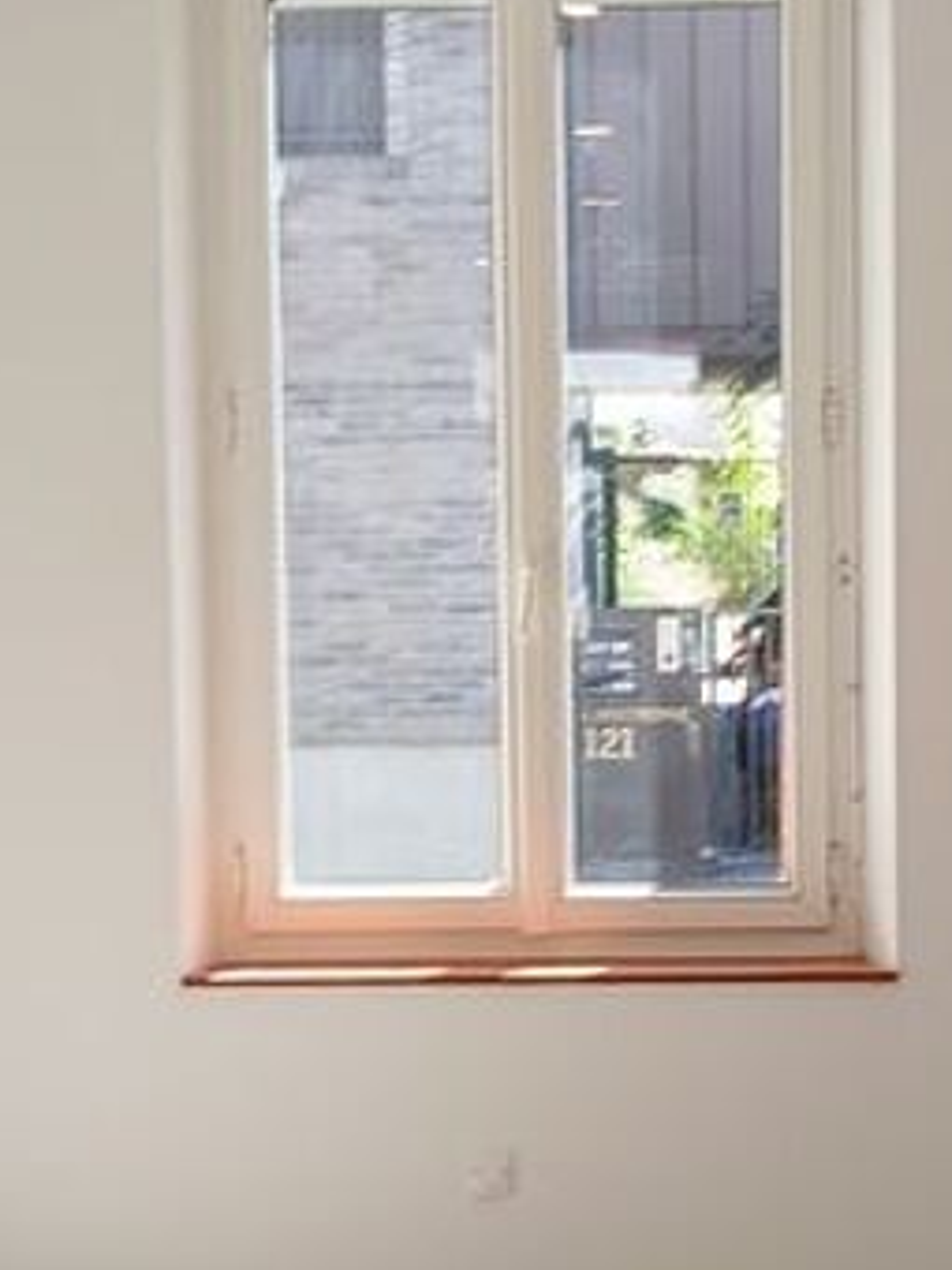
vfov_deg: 19.2
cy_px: 783
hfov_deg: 14.5
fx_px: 3740
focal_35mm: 102
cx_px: 582
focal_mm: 3.98
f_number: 1.8
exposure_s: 1/50
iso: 25
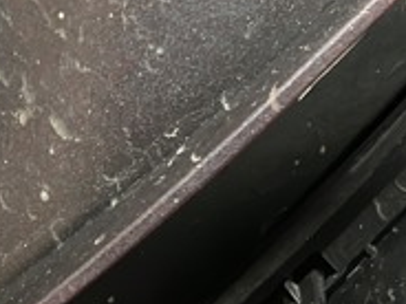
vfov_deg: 8.8
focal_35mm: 167
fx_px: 1959
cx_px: 146
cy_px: 398
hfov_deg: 11.8
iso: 500
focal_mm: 6.86
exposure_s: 1/33
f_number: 1.78
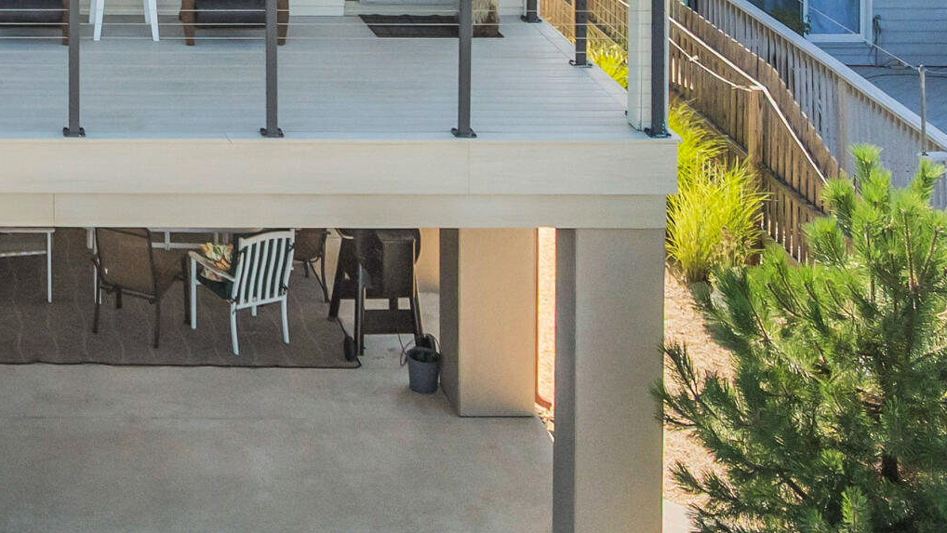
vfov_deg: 15.3
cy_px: -34
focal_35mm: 77
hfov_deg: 25.1
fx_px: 1934
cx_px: -149
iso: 260
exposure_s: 1/3200
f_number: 2.8
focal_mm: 12.29
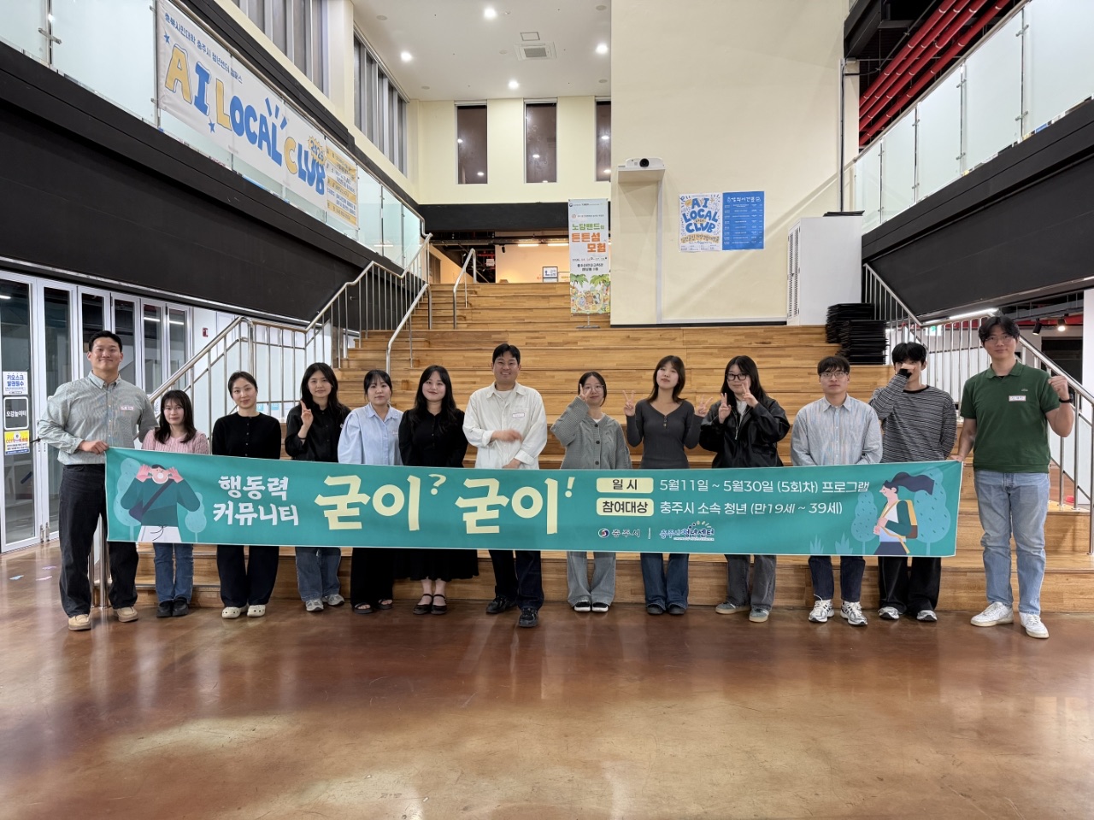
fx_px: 758
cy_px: 410
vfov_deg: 56.8
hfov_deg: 71.6
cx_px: 547
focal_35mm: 24
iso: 320
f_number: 1.78
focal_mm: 6.76
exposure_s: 1/60
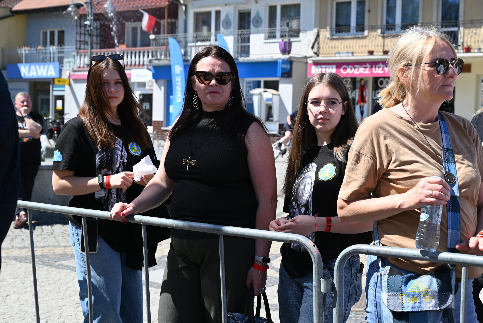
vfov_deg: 25.5
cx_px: 242
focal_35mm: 53
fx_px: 711
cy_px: 162
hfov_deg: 37.5
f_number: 6.3
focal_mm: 53
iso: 100
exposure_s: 1/320
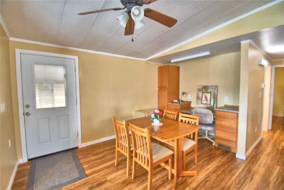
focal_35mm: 15
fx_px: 118
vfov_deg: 77.3
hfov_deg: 100.4
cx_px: 142
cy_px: 95
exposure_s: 1/30
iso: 640
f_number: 4.5
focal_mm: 10
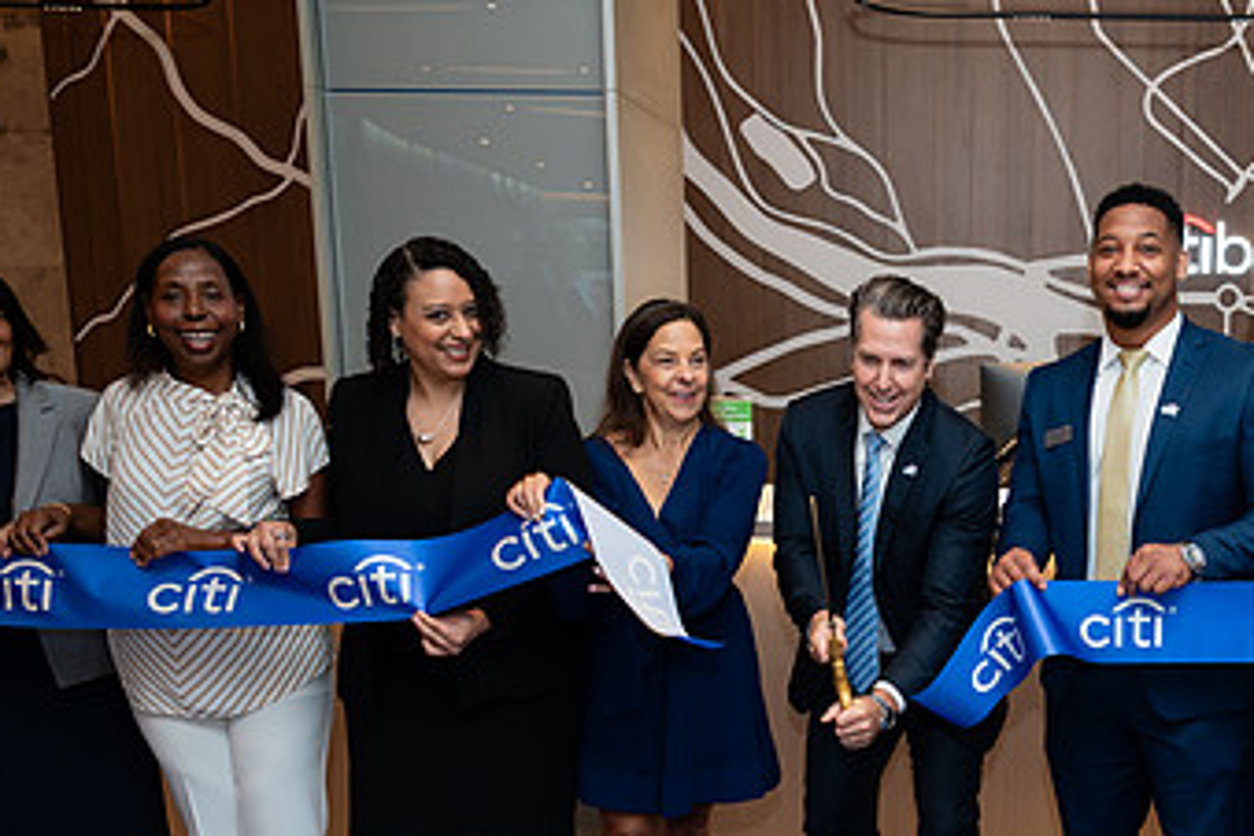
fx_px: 1533
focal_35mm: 44
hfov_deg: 42.5
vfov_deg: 30.0
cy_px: 625
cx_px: 1004
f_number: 3.2
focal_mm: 24
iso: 400
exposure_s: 1/160
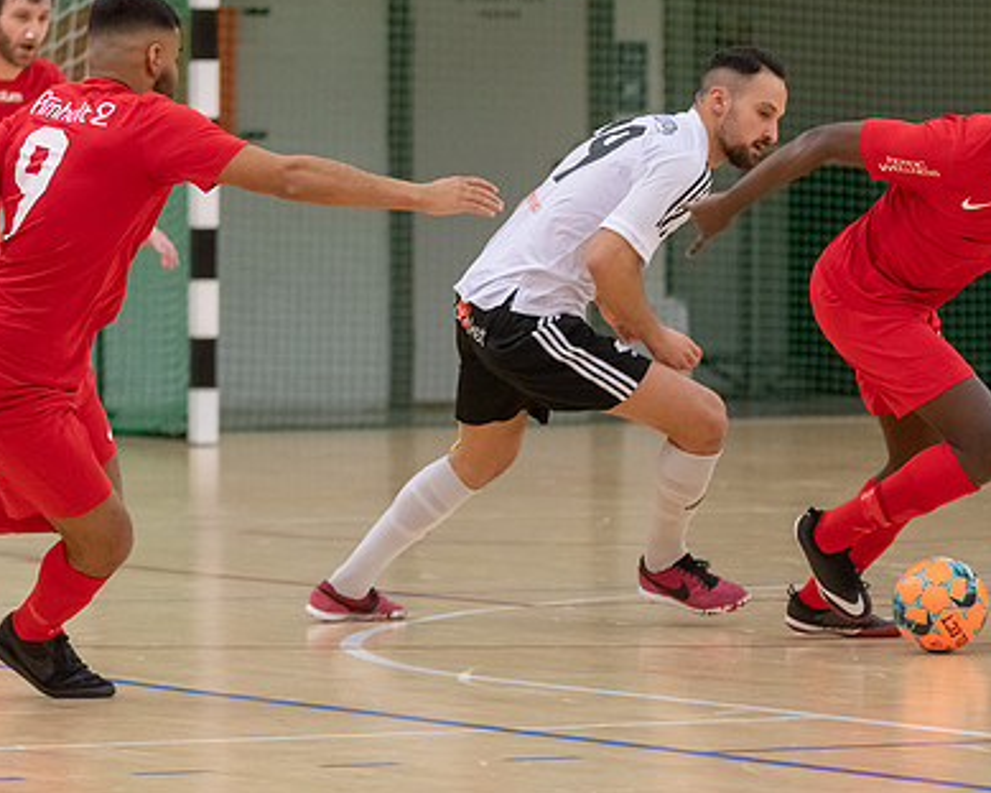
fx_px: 8943
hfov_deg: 6.3
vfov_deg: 5.1
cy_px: 525
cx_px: 903
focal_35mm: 305
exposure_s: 1/800
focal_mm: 112
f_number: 2.8
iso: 720
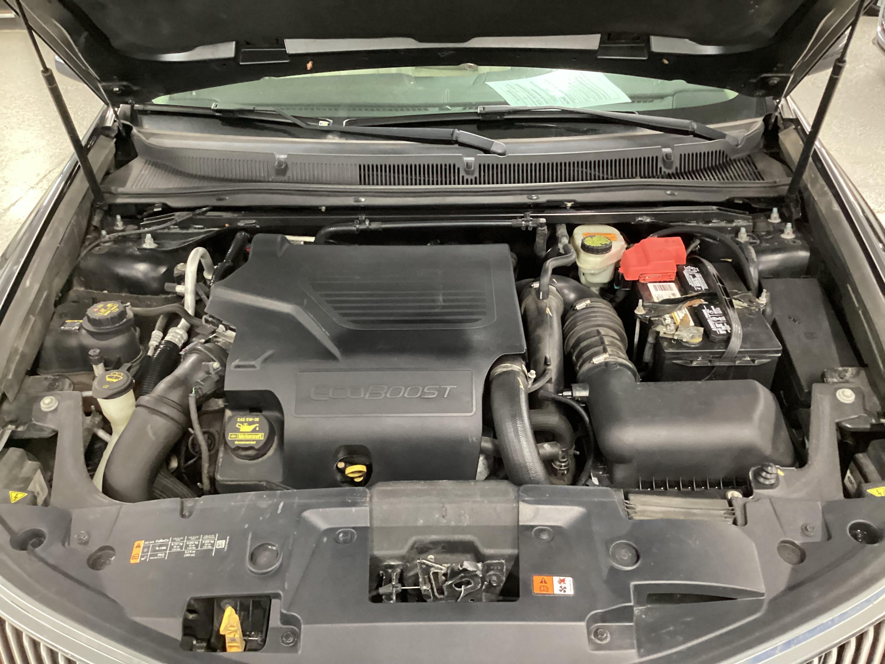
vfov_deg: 45.4
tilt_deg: -34.3
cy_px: 332
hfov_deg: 58.4
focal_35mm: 31
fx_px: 793
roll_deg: +0.7
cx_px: 442
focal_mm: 3.3
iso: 640
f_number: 2.4
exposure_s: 1/25
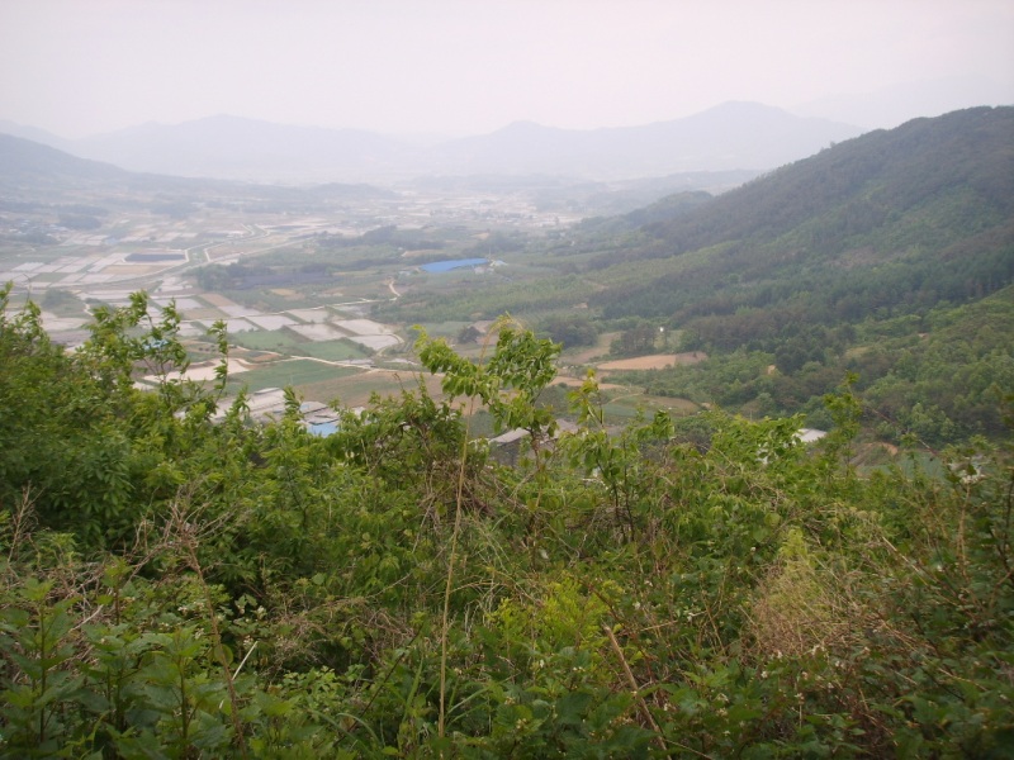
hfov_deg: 47.9
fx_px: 1142
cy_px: 380
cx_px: 507
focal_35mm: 39
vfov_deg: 36.8
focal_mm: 6.6
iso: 50
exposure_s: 1/250
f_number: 3.5
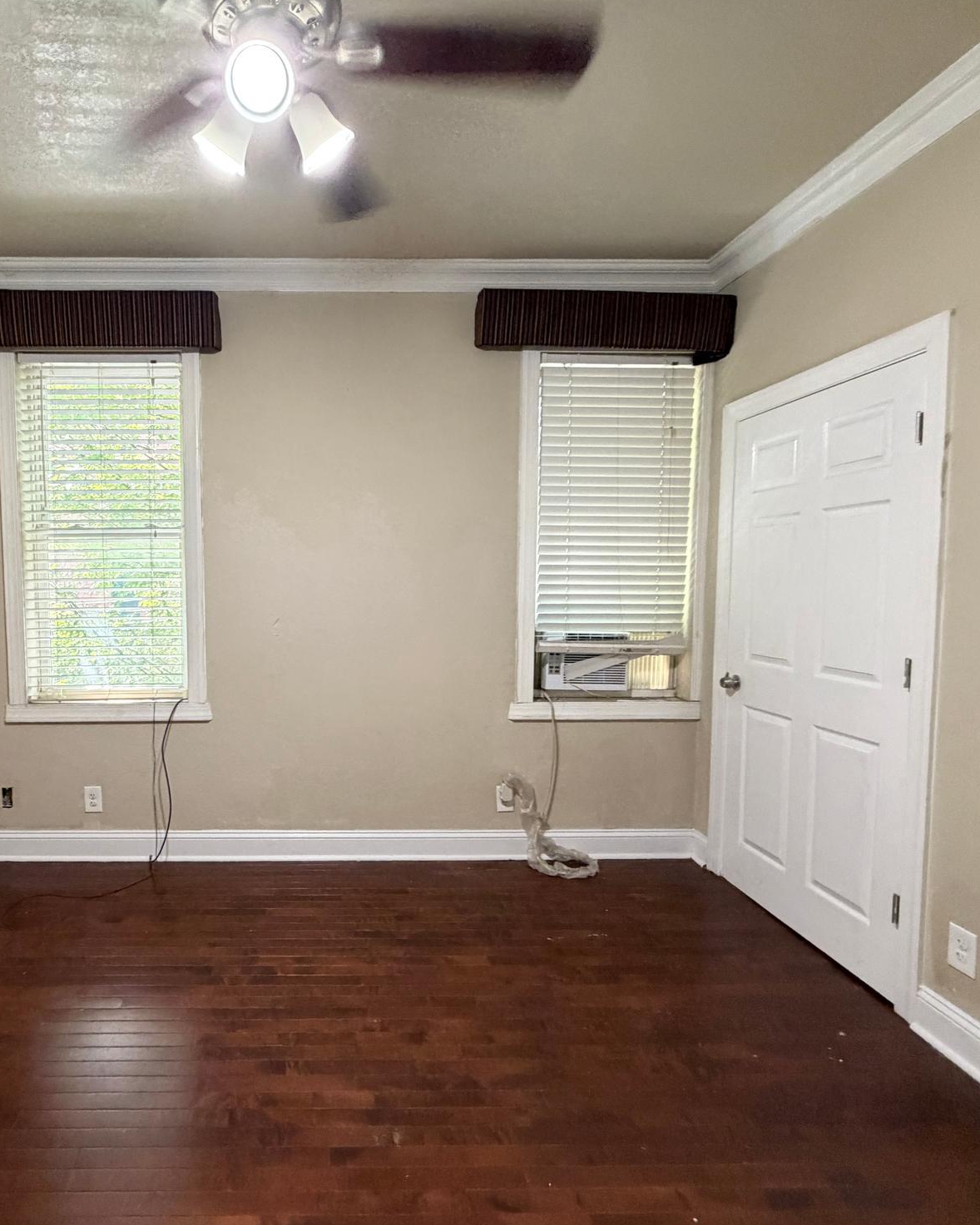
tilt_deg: -4.1
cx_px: 322
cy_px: 616
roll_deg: +0.9
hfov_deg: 68.7
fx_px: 689
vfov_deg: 83.3
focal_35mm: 19
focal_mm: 2.22
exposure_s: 1/60
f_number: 2.2
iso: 400
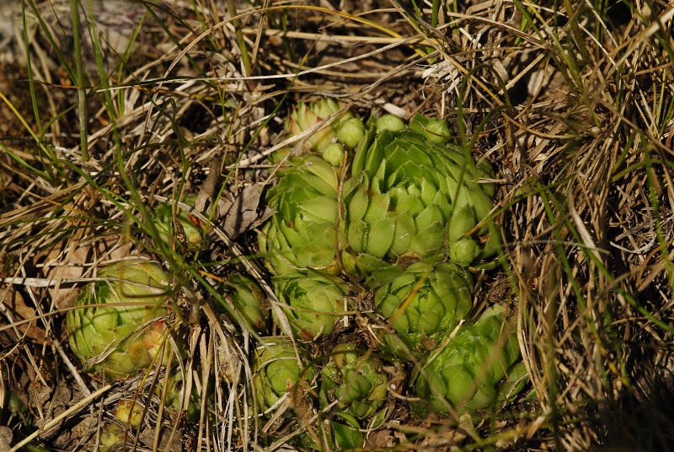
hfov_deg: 16.0
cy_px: 226
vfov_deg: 10.8
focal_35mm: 128
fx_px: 2391
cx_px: 337
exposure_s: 1/320
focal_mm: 85
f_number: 10
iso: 100
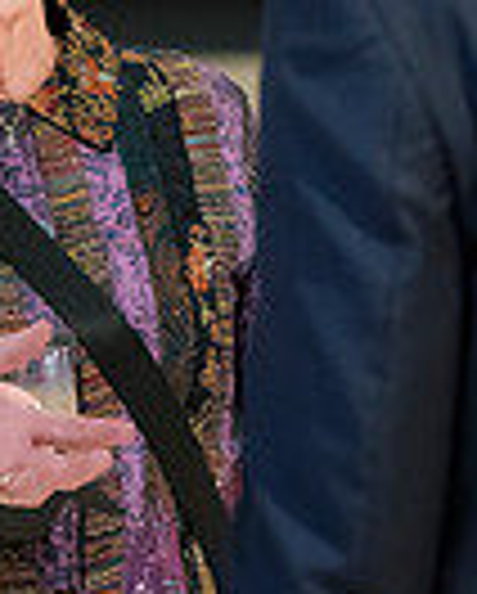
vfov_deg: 5.8
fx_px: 5898
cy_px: 40
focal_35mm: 335
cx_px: -22
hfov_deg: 4.6
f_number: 2.8
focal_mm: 105
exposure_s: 1/80
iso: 6400
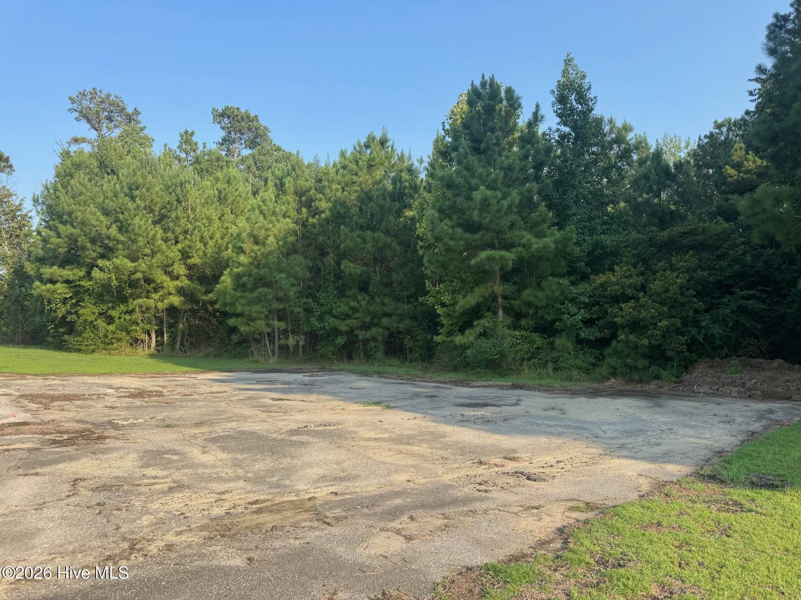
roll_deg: -0.3
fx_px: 555
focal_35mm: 24
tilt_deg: +2.4
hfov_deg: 71.6
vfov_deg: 56.8
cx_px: 400
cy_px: 300
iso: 80
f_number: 1.78
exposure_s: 1/1923
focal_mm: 6.76
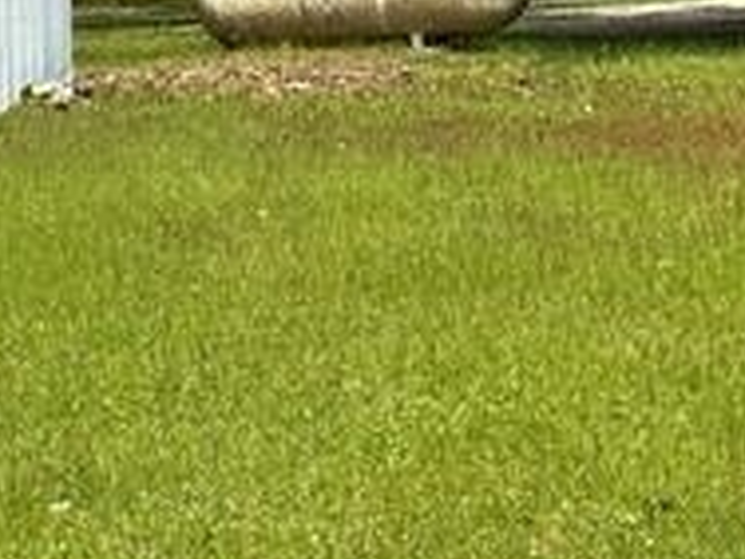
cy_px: 139
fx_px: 2755
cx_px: -907
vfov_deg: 11.6
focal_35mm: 128
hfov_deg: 12.7
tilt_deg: -4.8
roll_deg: +2.2
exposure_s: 1/3717
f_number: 1.78
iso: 80
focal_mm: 6.86
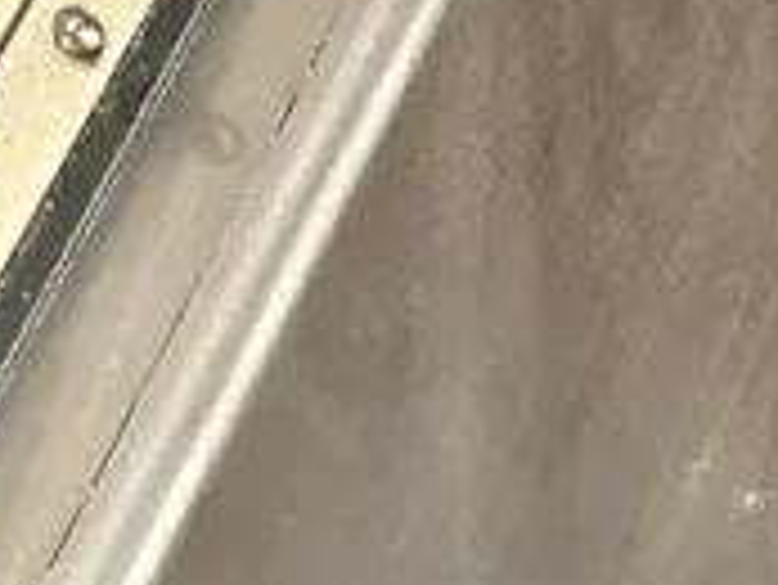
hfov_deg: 10.4
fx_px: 3194
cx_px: 2240
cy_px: 760
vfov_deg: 10.2
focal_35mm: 142
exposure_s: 1/60
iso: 500
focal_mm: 6.86
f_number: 1.78
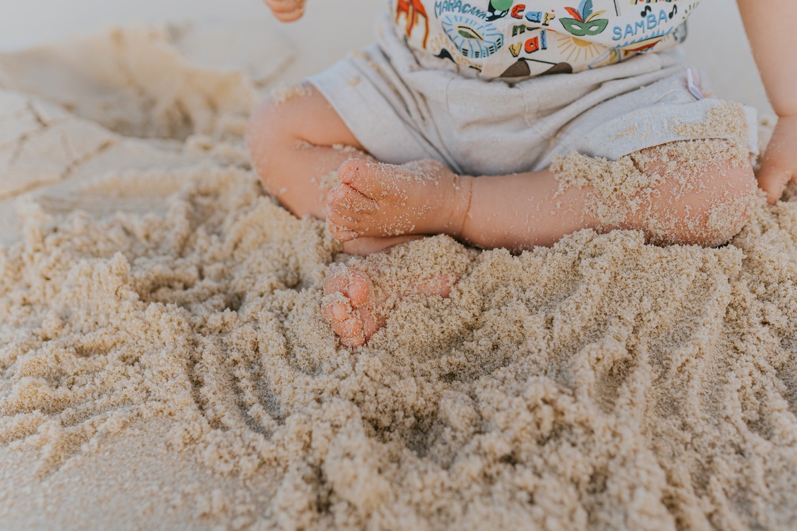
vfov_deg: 37.9
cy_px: 266
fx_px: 775
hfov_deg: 54.4
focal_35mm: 35
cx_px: 398
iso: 100
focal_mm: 35
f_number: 3.2
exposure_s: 1/1250
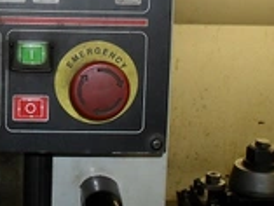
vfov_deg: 16.3
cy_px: -3
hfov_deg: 21.6
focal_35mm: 89
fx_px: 705
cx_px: 44
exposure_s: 1/45
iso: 200
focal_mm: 6.3
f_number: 3.2
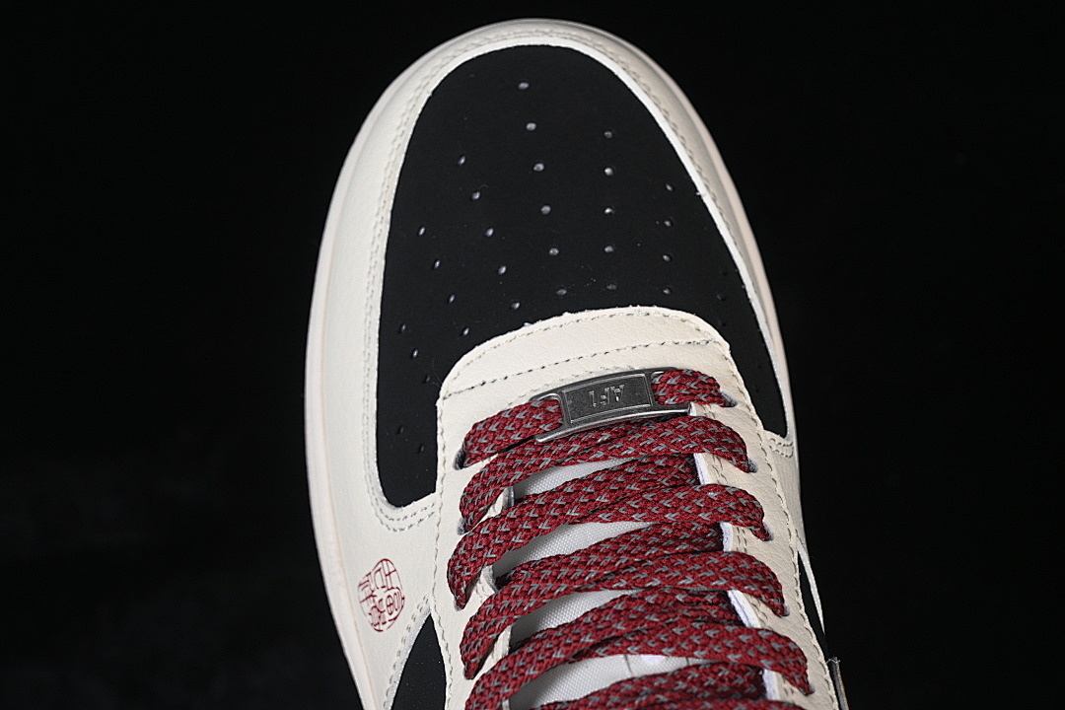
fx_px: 2219
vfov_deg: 18.2
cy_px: 355
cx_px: 532
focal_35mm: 75
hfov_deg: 27.0
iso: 160
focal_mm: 50
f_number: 7.1
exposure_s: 1/80
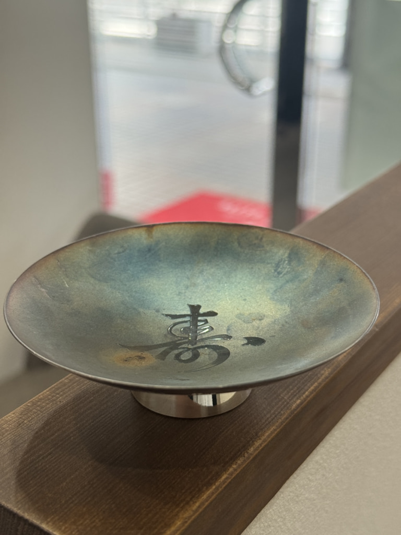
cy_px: 268
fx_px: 741
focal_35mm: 48
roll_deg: -0.1
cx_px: 200
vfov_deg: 39.7
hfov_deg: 30.3
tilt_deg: -24.4
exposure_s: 1/120
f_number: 1.78
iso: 50
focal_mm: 6.76
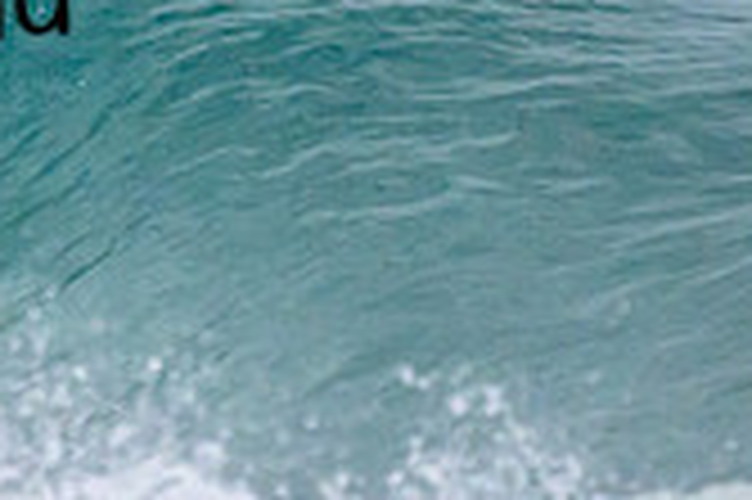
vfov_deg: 0.4
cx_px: -493
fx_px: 79758
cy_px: -77
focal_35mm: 3822
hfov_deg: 0.5
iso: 2500
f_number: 6.3
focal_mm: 800
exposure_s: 1/2000
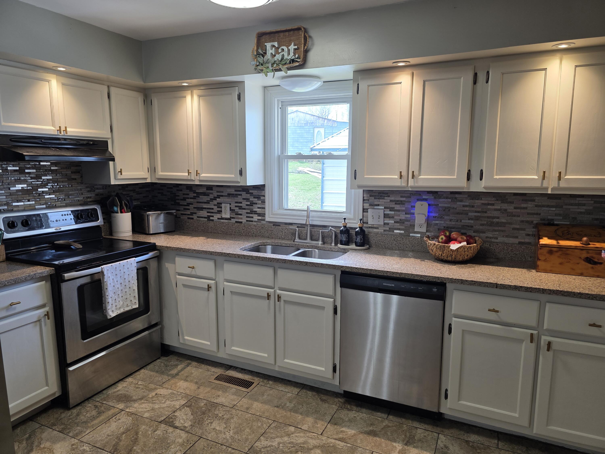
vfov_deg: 58.9
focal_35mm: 23
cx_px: 302
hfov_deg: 73.9
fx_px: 402
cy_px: 227
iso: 100
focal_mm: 6.3
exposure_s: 1/120
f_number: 1.7
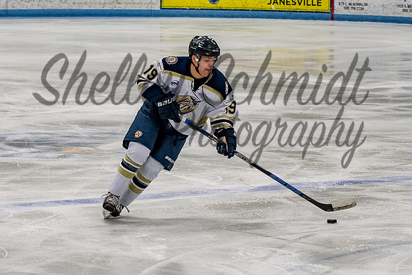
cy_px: 145
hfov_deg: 8.7
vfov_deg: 5.8
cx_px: 185
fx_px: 2712
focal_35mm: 237
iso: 1600
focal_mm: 92
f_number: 3.2
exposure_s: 1/800
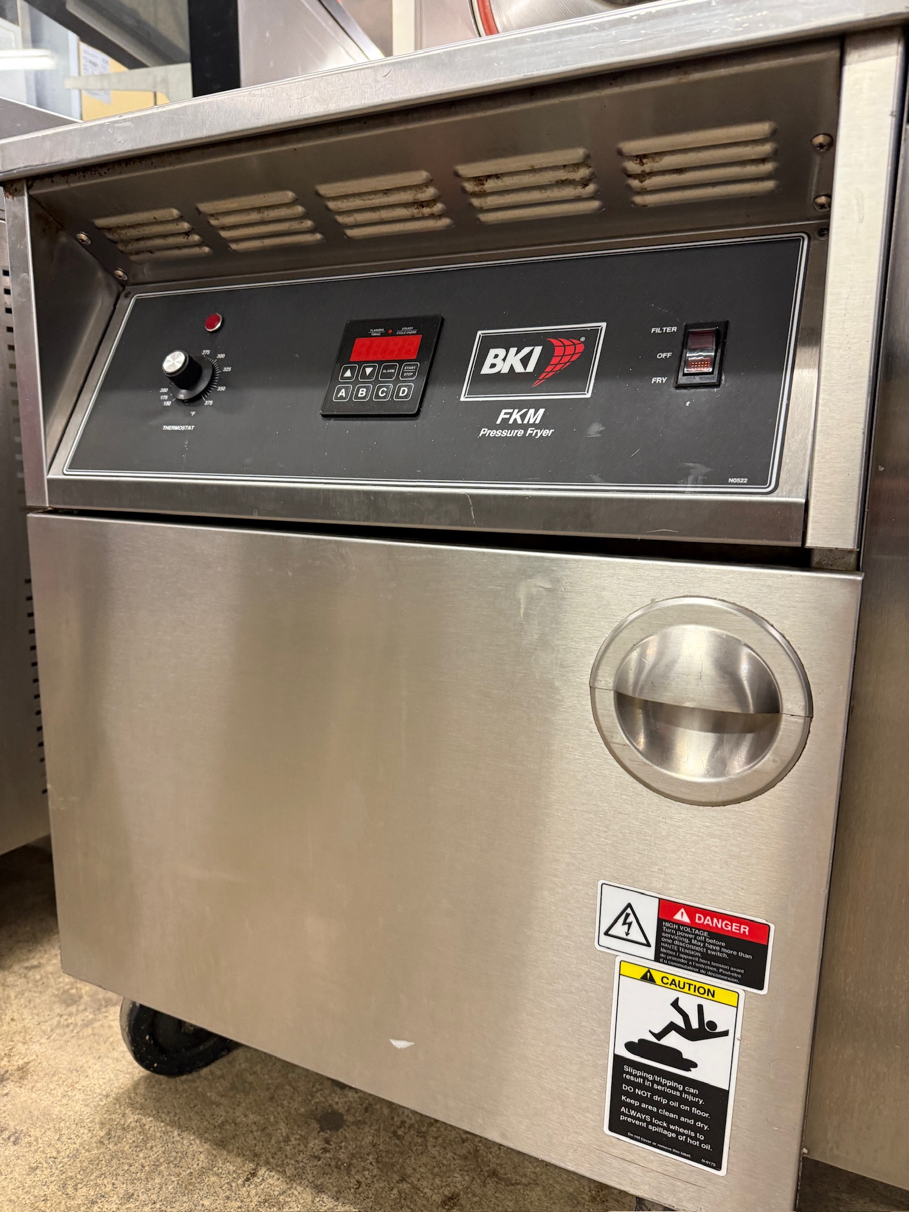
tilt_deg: -10.2
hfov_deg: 56.8
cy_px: 606
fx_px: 840
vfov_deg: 71.6
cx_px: 454
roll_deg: -0.4
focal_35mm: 24
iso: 320
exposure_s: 1/50
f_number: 1.78
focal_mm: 6.76
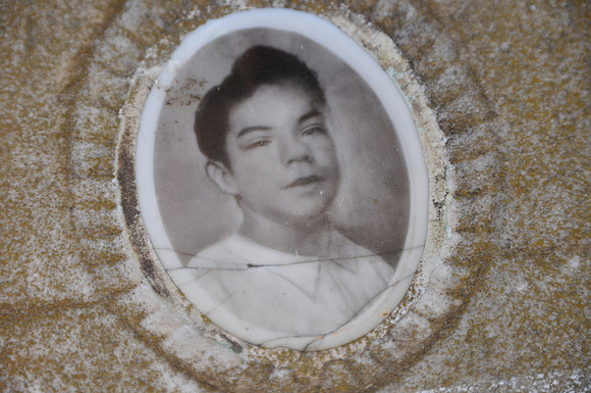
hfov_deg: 13.1
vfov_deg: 8.7
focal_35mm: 158
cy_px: 196
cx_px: 296
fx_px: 2582
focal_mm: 105
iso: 200
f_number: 6.3
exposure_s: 1/160
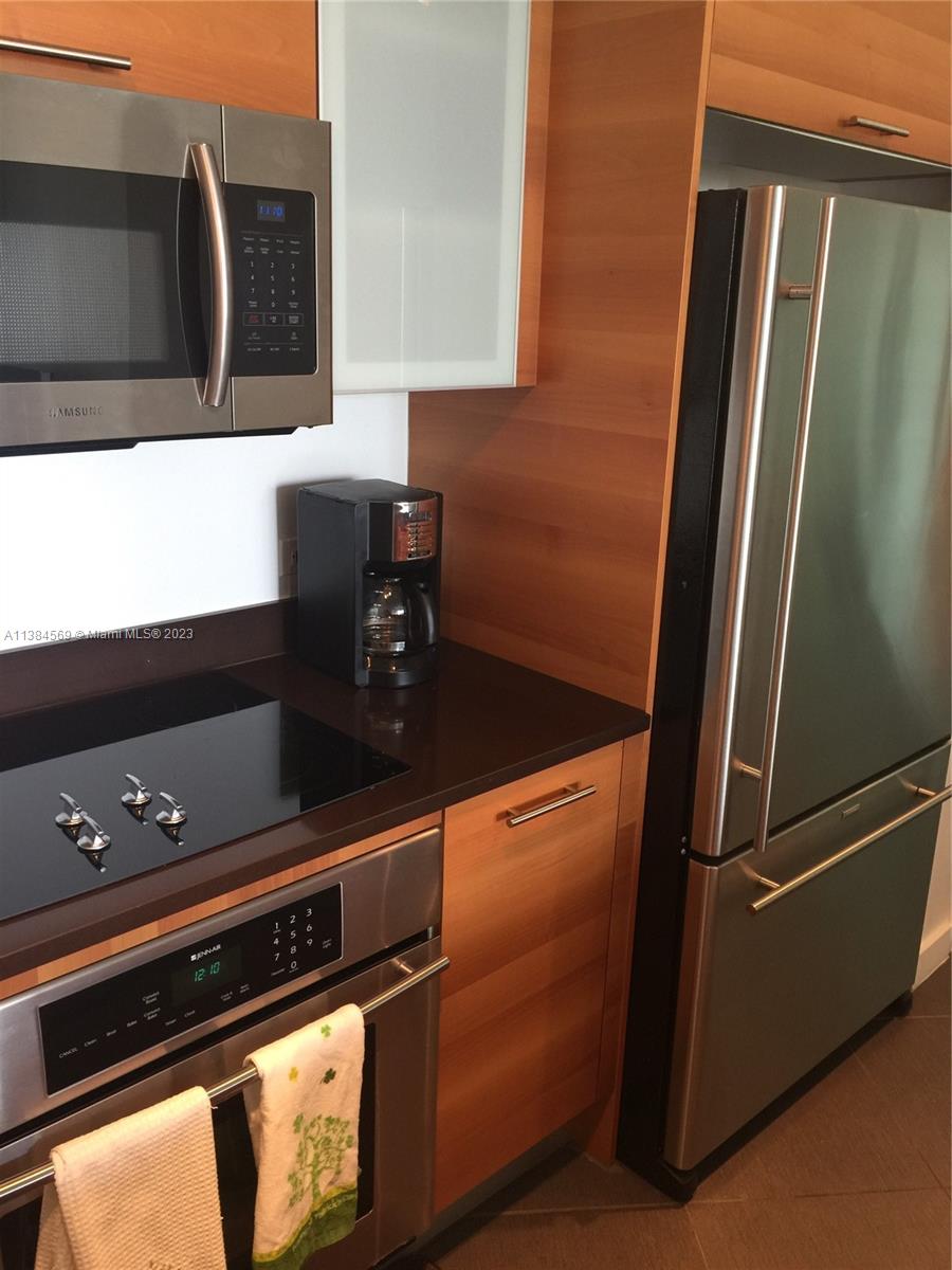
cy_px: 635
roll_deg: -2.5
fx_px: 1063
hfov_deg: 48.2
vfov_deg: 61.7
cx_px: 476
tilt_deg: -15.7
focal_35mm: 29
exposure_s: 1/15
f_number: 2.2
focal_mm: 4.15
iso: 40
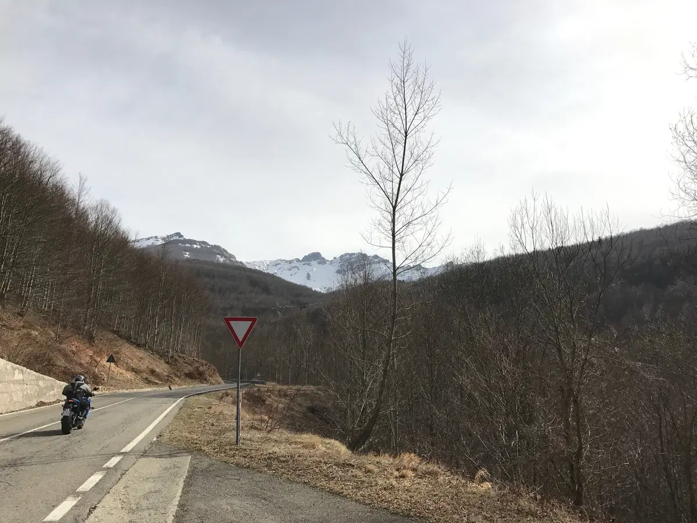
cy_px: 262
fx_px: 564
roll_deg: +2.2
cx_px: 348
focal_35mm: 28
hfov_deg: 63.4
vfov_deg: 49.7
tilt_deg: +12.5
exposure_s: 1/3831
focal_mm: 3.99
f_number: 1.8
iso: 20
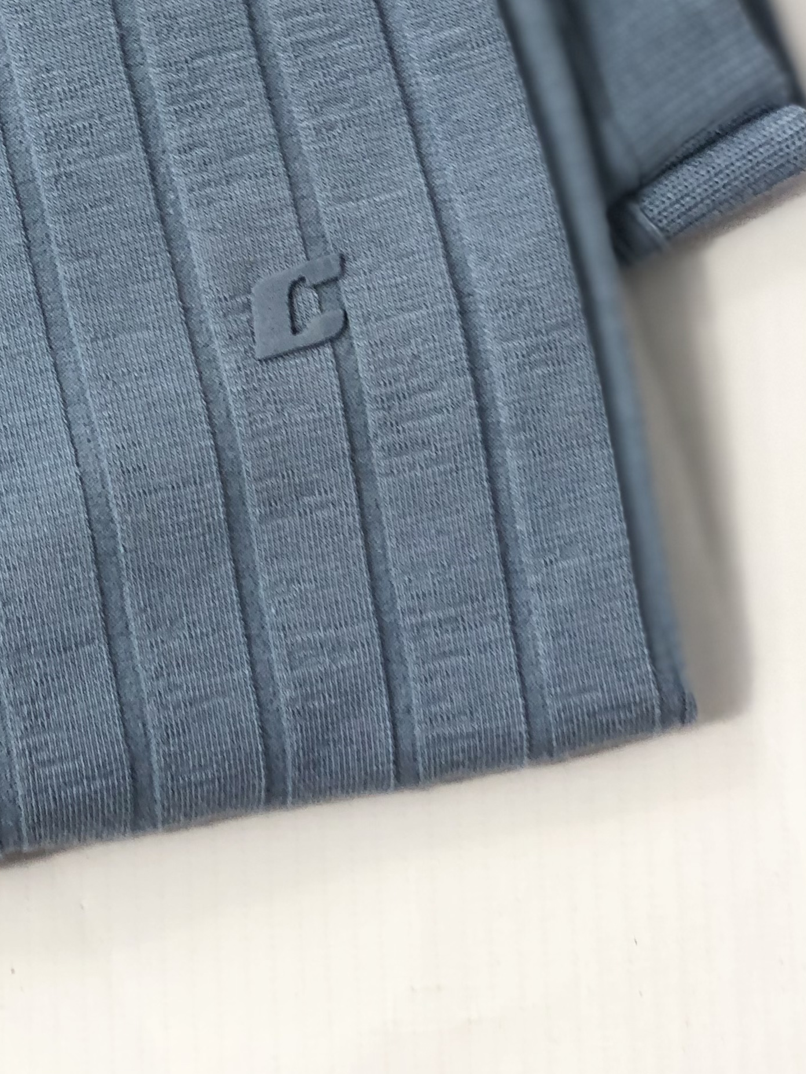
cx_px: -55
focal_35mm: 113
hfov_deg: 12.9
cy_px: 52
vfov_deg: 17.1
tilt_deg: -78.5
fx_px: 3507
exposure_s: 1/60
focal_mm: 6
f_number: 2.4
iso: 20
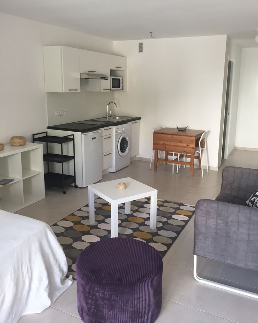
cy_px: 147
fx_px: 296
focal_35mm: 31
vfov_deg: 57.1
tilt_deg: -11.6
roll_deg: -0.2
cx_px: 132
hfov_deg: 47.1
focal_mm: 4.15
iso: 40
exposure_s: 1/33
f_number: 2.2
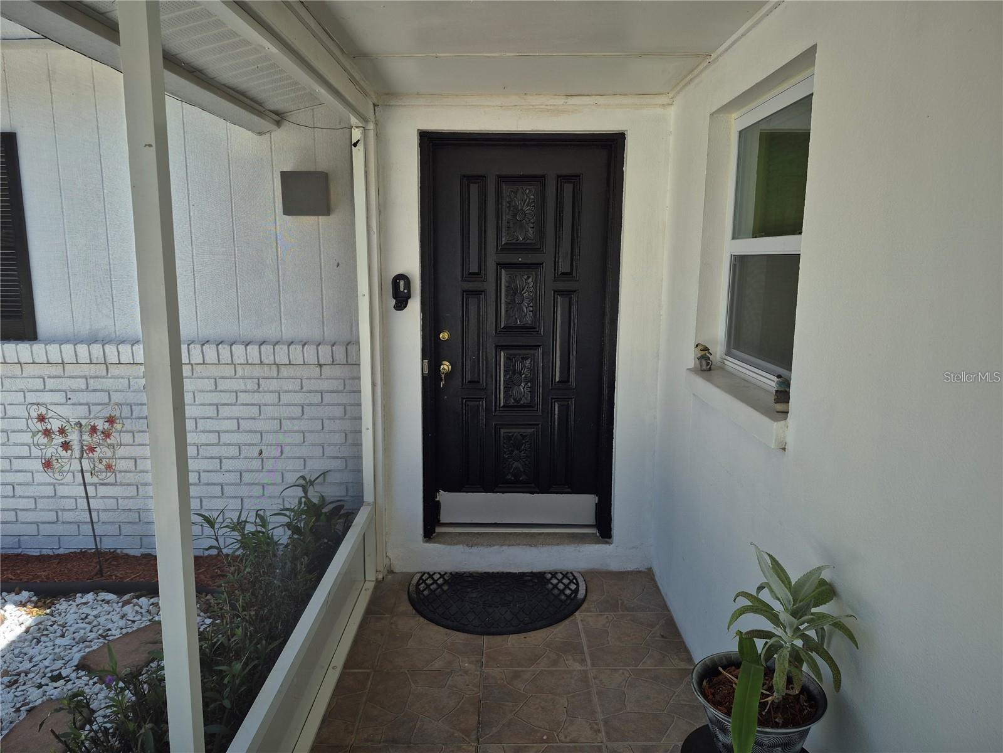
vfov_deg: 58.9
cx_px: 502
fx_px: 666
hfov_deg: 73.9
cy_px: 376
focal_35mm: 23
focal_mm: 5.4
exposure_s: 1/253
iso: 25
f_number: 1.8
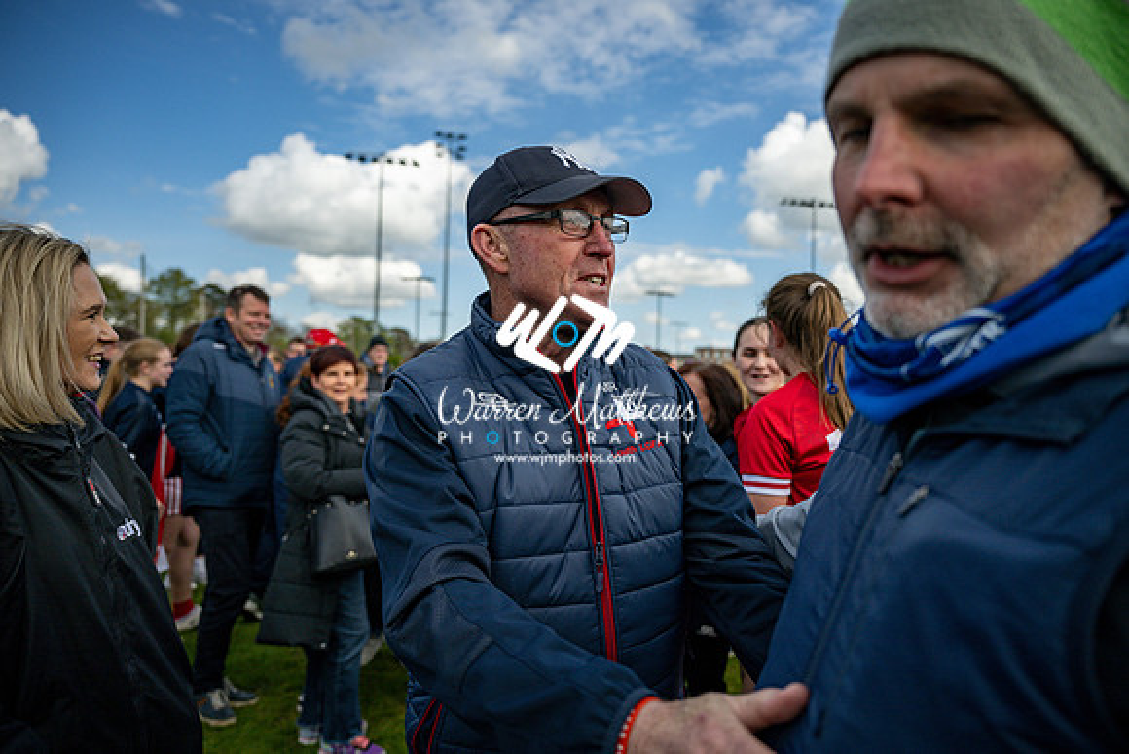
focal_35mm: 25
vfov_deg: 51.3
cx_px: 564
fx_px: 784
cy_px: 377
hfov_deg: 71.5
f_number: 2.8
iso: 90
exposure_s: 1/6400
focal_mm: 25
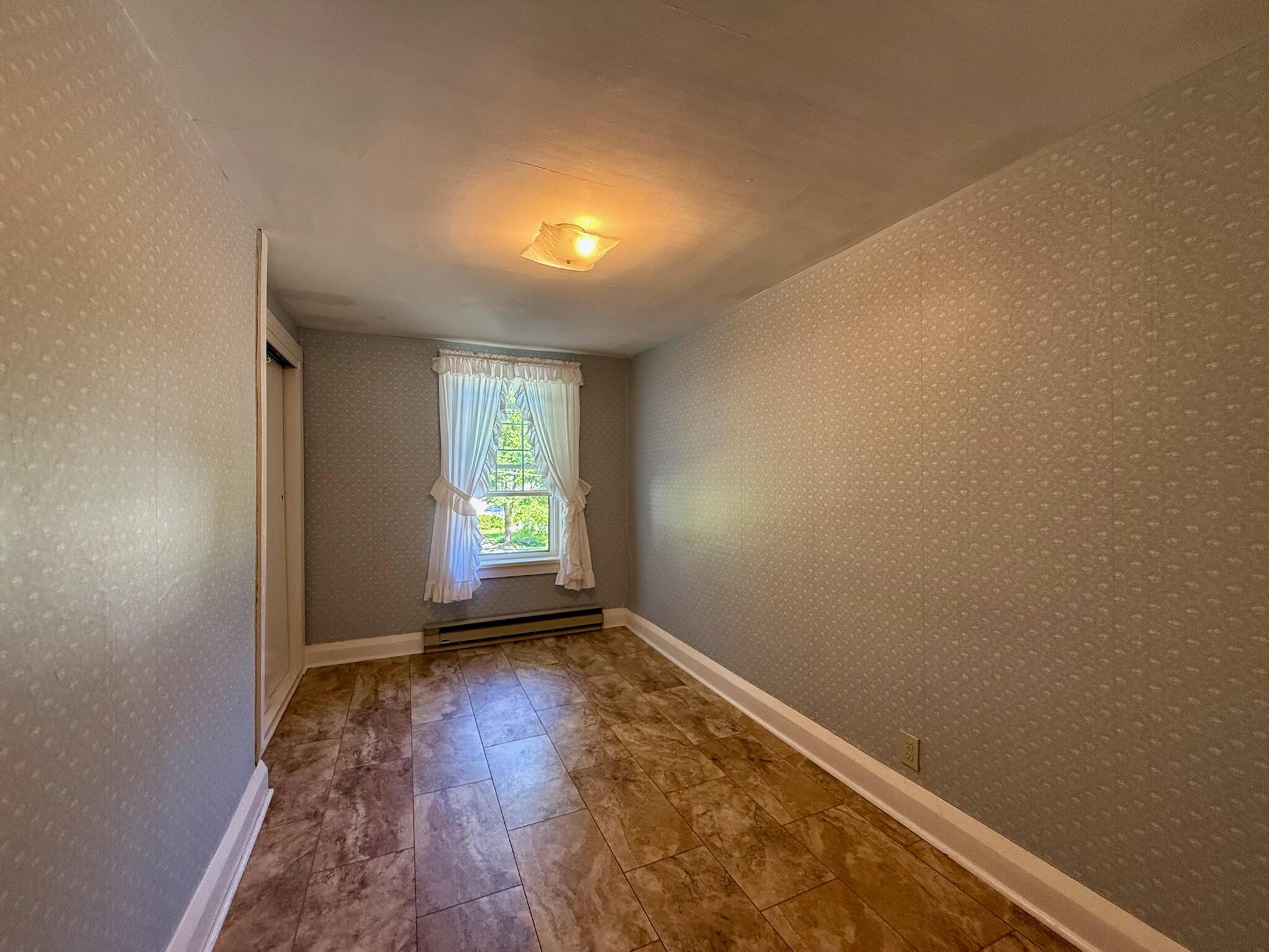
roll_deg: +0.1
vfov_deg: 85.7
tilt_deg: +0.9
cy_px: 476
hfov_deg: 102.1
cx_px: 634
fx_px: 513
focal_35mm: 14
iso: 250
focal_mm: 2.22
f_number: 2.2
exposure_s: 1/120
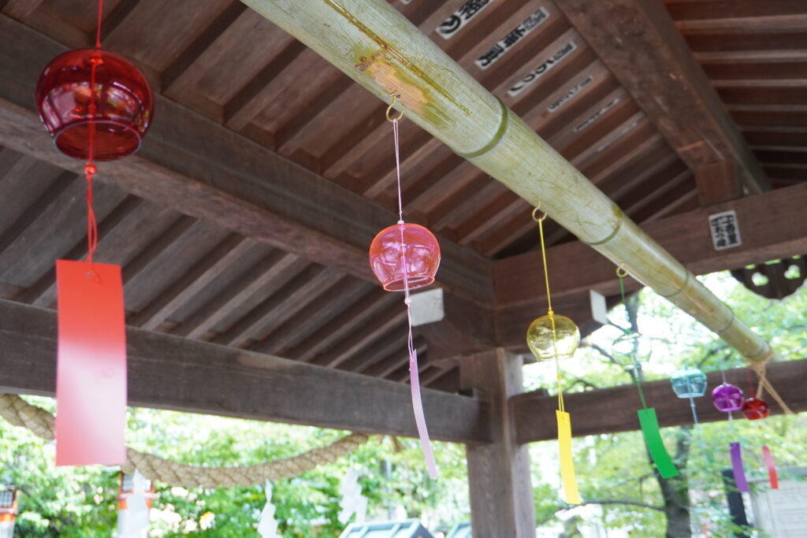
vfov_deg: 38.4
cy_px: 269
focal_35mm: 34
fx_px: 773
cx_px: 404
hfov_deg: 55.1
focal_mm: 23
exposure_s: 1/160
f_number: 4
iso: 640
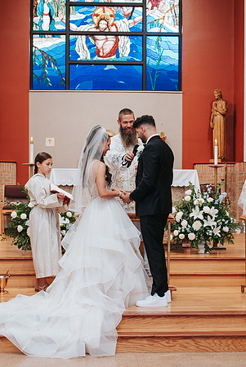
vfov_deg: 24.9
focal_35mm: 81
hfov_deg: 16.8
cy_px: 203
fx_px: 832
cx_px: 140
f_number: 2.8
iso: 450
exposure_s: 1/125
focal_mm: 35
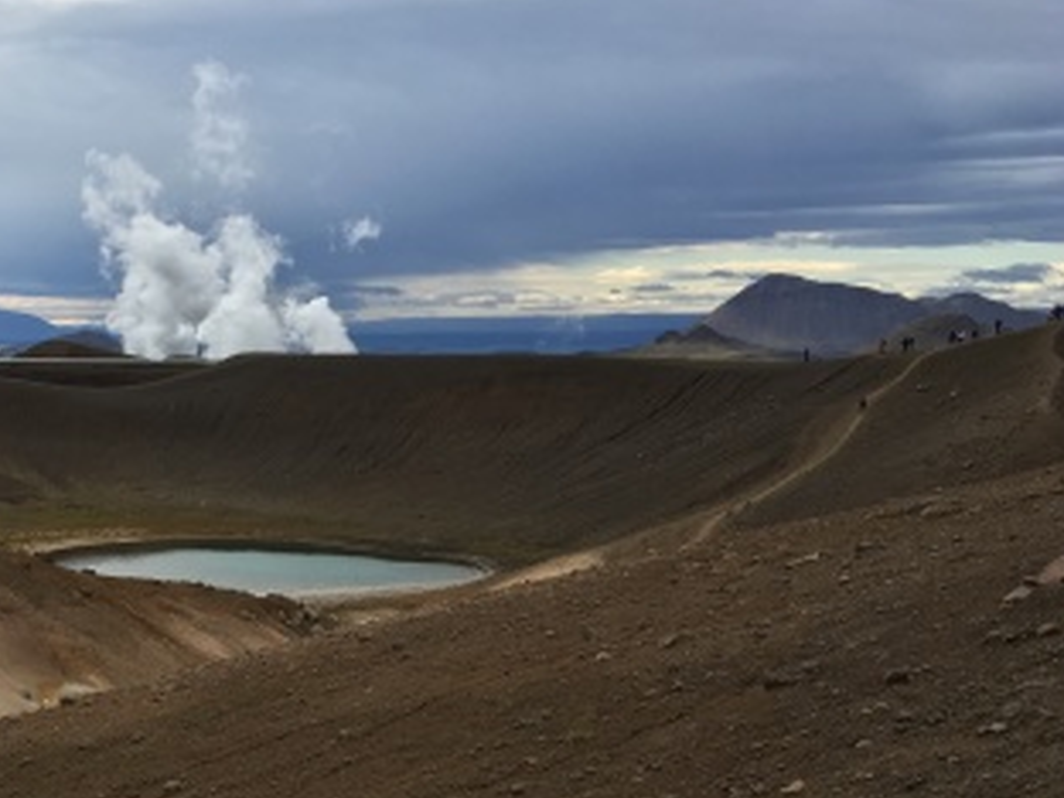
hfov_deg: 36.0
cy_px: 604
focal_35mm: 51
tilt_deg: -10.4
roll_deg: +0.2
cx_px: 182
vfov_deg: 28.1
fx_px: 1568
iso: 25
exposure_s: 1/1166
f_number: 2.2
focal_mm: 4.15
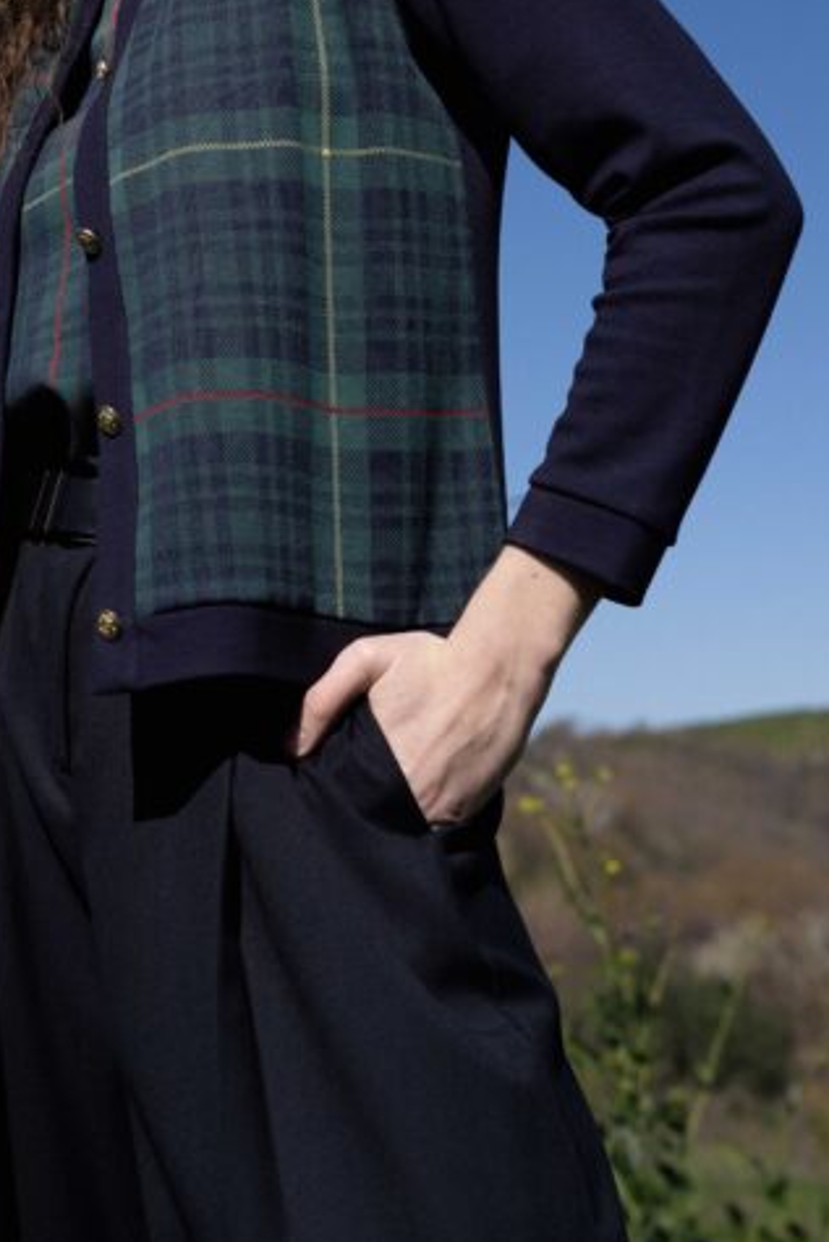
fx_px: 3072
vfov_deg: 22.5
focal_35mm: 89
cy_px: 196
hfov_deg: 15.3
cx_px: 207
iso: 100
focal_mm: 47
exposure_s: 1/800
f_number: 5.6
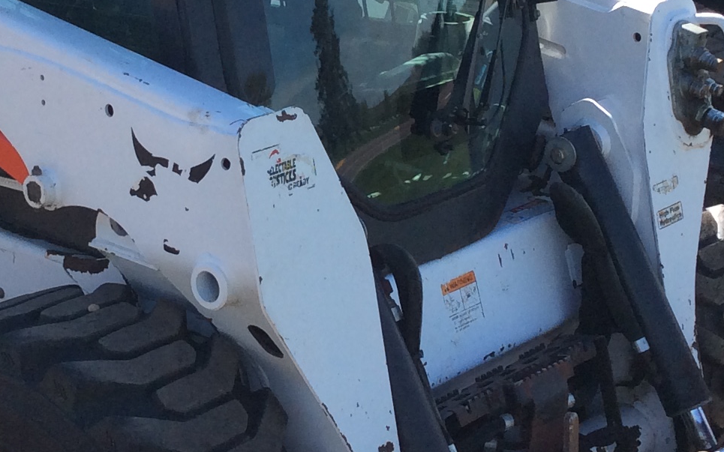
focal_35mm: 91
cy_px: 94
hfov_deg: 22.7
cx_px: 247
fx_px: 1795
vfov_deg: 14.3
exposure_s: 1/923
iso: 32
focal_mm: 3.3
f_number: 2.4
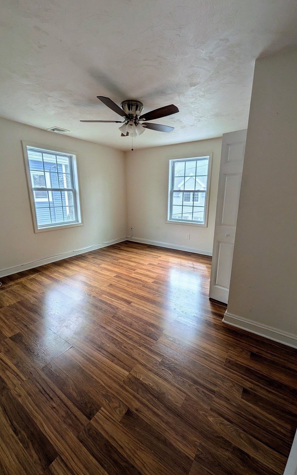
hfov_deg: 74.8
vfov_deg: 101.5
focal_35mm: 15
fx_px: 194
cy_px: 239
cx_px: 152
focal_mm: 1.85
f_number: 2.2
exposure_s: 1/118
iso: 45
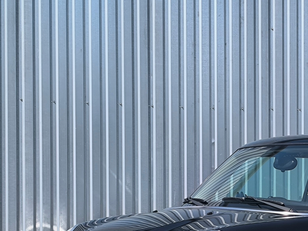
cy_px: 227
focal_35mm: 108
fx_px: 961
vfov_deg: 13.5
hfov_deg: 17.8
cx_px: 301
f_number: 1.65
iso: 50
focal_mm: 6.14
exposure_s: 1/501
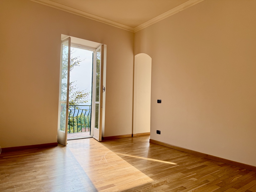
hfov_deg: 71.6
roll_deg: -2.0
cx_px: 128
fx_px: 177
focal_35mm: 24
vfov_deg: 56.8
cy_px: 96
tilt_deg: +3.1
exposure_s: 1/1230
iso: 100
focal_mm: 6.76
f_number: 1.78
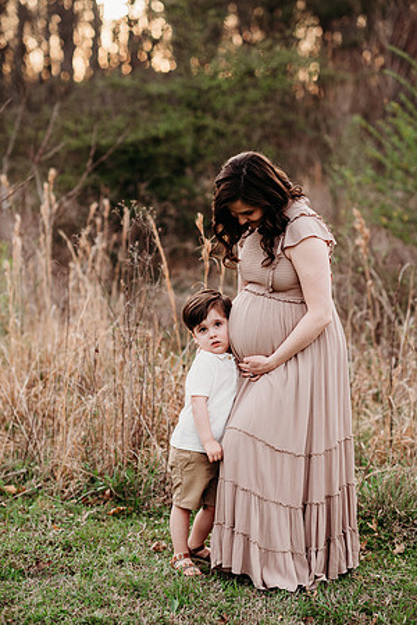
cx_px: 208
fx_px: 1477
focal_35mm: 85
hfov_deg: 16.1
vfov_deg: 23.9
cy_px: 312
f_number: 2.5
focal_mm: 85
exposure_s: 1/400
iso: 200
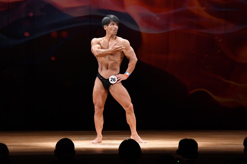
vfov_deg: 6.1
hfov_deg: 9.2
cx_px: 124
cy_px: 82
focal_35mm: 225
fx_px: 1543
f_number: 5.6
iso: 4000
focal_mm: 150
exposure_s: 1/400
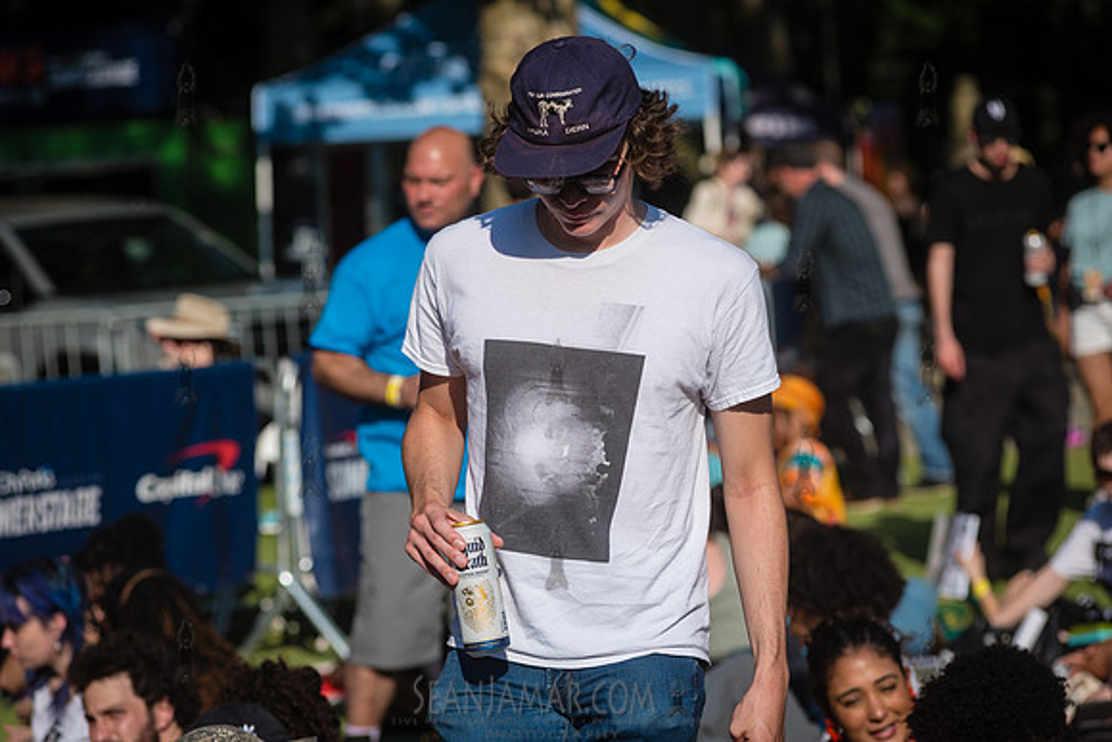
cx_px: 556
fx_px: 4480
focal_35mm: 145
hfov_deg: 14.2
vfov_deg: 9.5
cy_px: 371
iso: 200
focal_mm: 145
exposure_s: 1/2500
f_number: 4.5
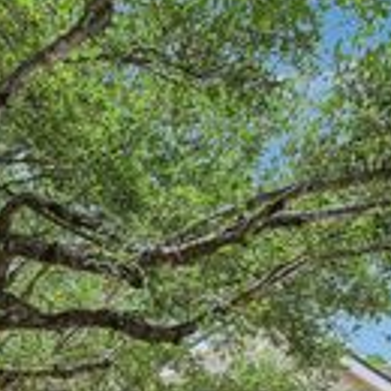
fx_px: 1048
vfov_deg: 20.3
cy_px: 417
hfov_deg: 20.9
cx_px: 84
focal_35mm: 82
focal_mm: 25
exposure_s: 1/160
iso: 400
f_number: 8
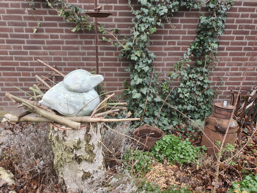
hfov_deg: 67.3
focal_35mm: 26
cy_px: 96
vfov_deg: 53.1
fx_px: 193
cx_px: 128
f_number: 2.4
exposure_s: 1/172
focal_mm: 4.32
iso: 50
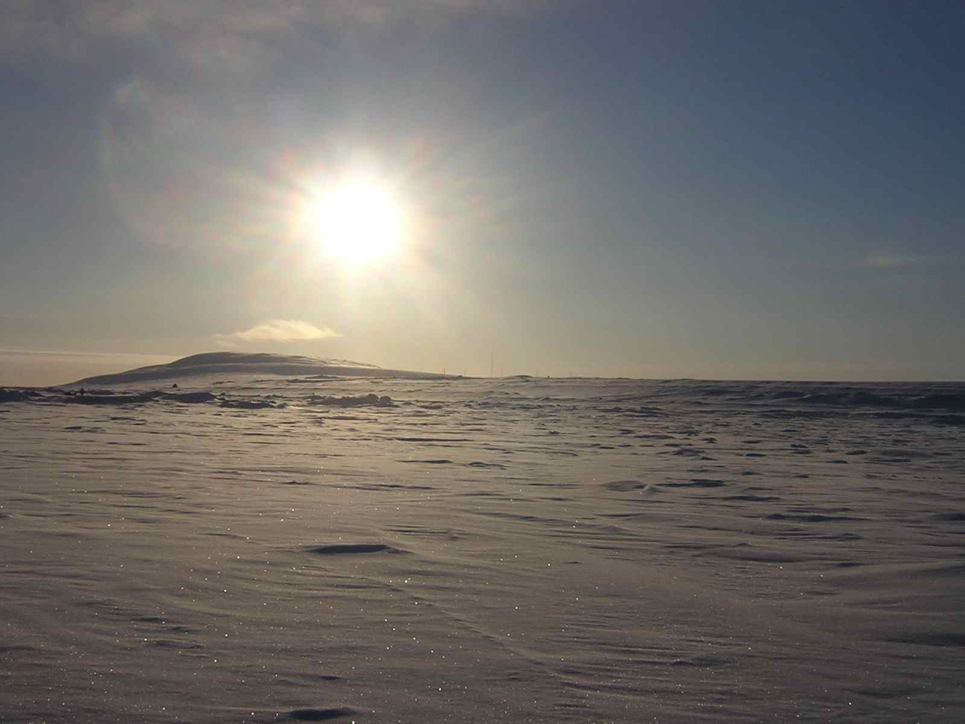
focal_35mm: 47
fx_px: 1310
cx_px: 482
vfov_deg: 30.9
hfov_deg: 40.4
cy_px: 362
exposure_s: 1/2924
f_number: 5.8
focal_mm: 6.1
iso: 100
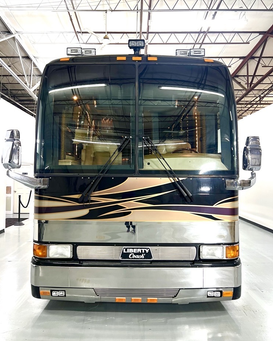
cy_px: 165
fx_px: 283
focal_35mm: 28
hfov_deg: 51.5
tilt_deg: +0.6
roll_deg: -0.3
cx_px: 132
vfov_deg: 62.2
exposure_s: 1/60
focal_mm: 5.7
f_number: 1.5
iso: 100
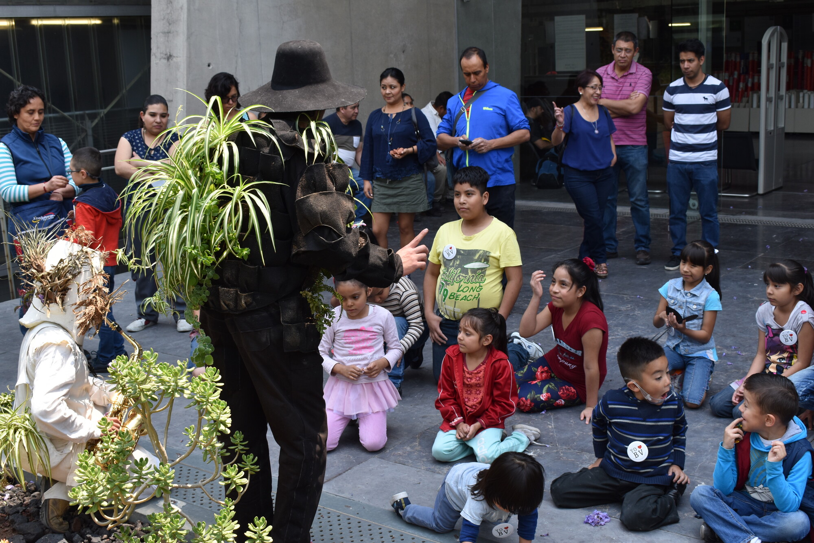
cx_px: 407
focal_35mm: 46
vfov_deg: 28.9
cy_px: 272
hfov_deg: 42.3
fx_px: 1051
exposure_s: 1/250
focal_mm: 31
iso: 220
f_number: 8
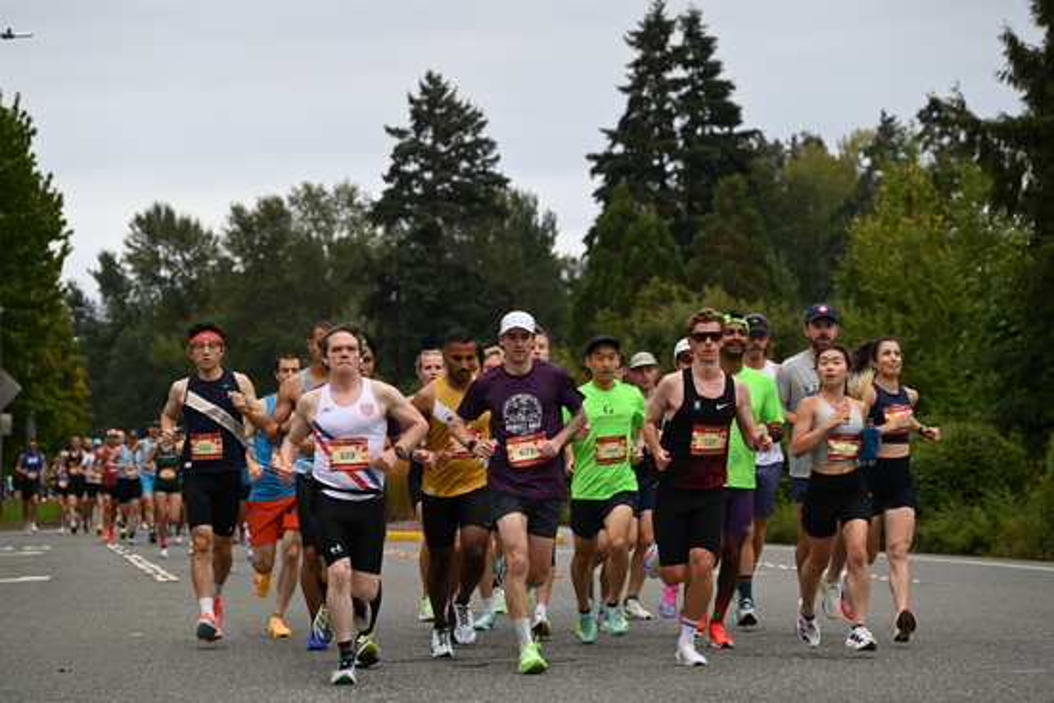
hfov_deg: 14.6
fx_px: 4100
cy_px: 352
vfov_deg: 9.8
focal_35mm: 140
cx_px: 527
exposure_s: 1/250
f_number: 6.3
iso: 500
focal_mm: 140
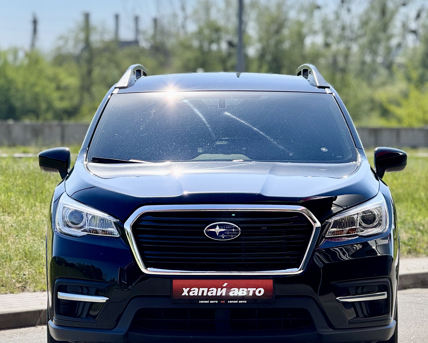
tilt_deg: -1.0
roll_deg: -0.2
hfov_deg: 11.5
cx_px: 224
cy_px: 209
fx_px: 2128
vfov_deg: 9.2
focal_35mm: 168
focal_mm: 15.66
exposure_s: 1/1004
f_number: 2.8
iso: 50
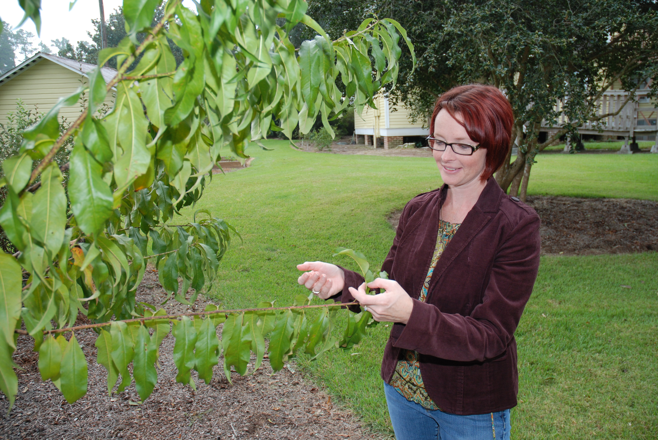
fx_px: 686
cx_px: 329
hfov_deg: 51.2
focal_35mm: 38
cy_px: 220
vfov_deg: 35.6
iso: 200
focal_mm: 25
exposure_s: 1/100
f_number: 5
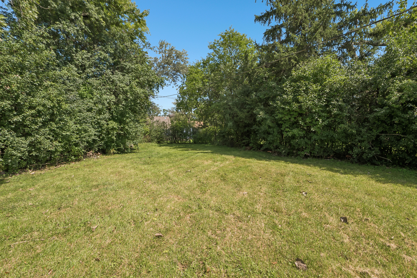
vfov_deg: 73.7
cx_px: 208
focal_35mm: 16
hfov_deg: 96.7
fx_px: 185
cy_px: 139
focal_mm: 16
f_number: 10
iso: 100
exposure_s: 1/160
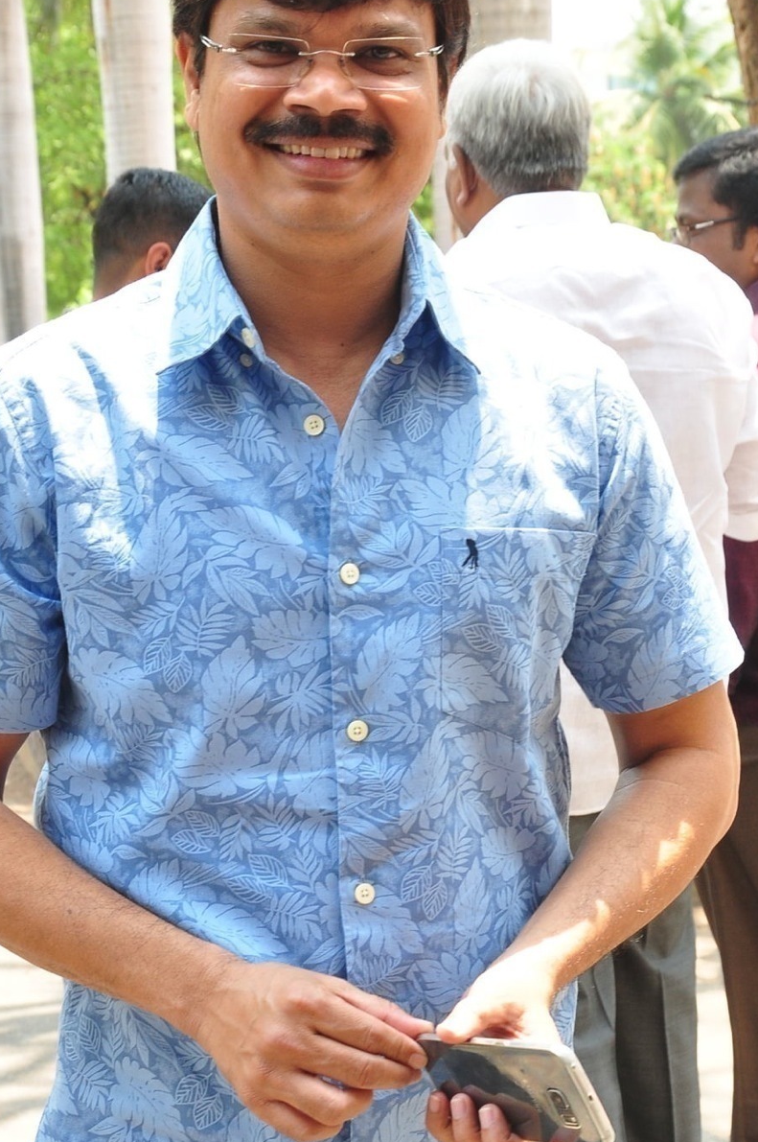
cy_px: 672
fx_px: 2881
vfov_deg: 22.4
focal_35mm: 91
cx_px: 370
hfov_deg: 15.0
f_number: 8
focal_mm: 40
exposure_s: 1/125
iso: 500
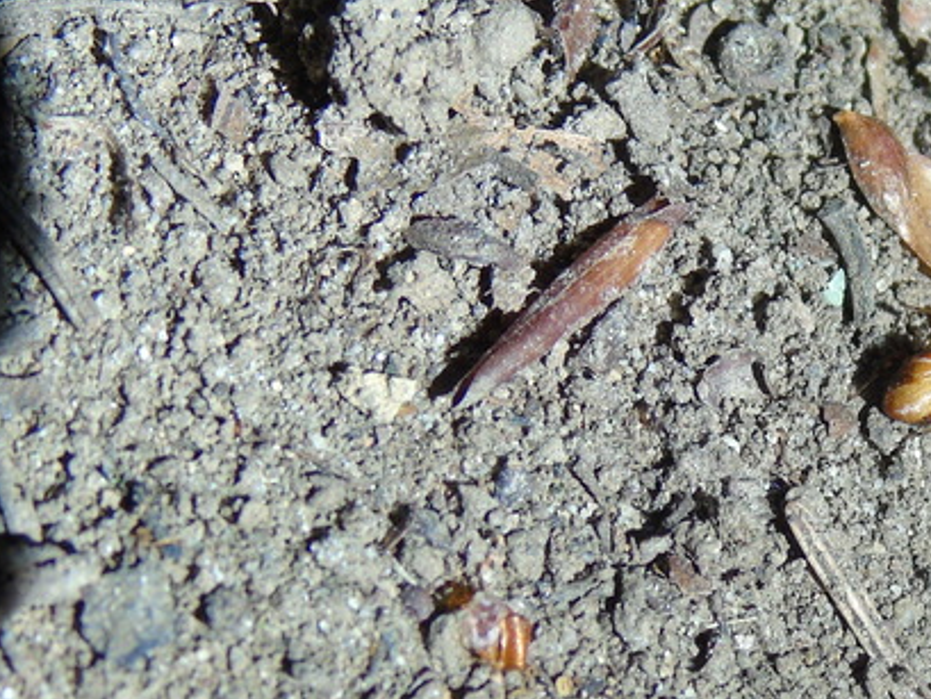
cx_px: 937
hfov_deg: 8.7
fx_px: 6053
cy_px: 537
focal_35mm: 225
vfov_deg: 6.6
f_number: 4.4
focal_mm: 19
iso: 80
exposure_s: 1/125
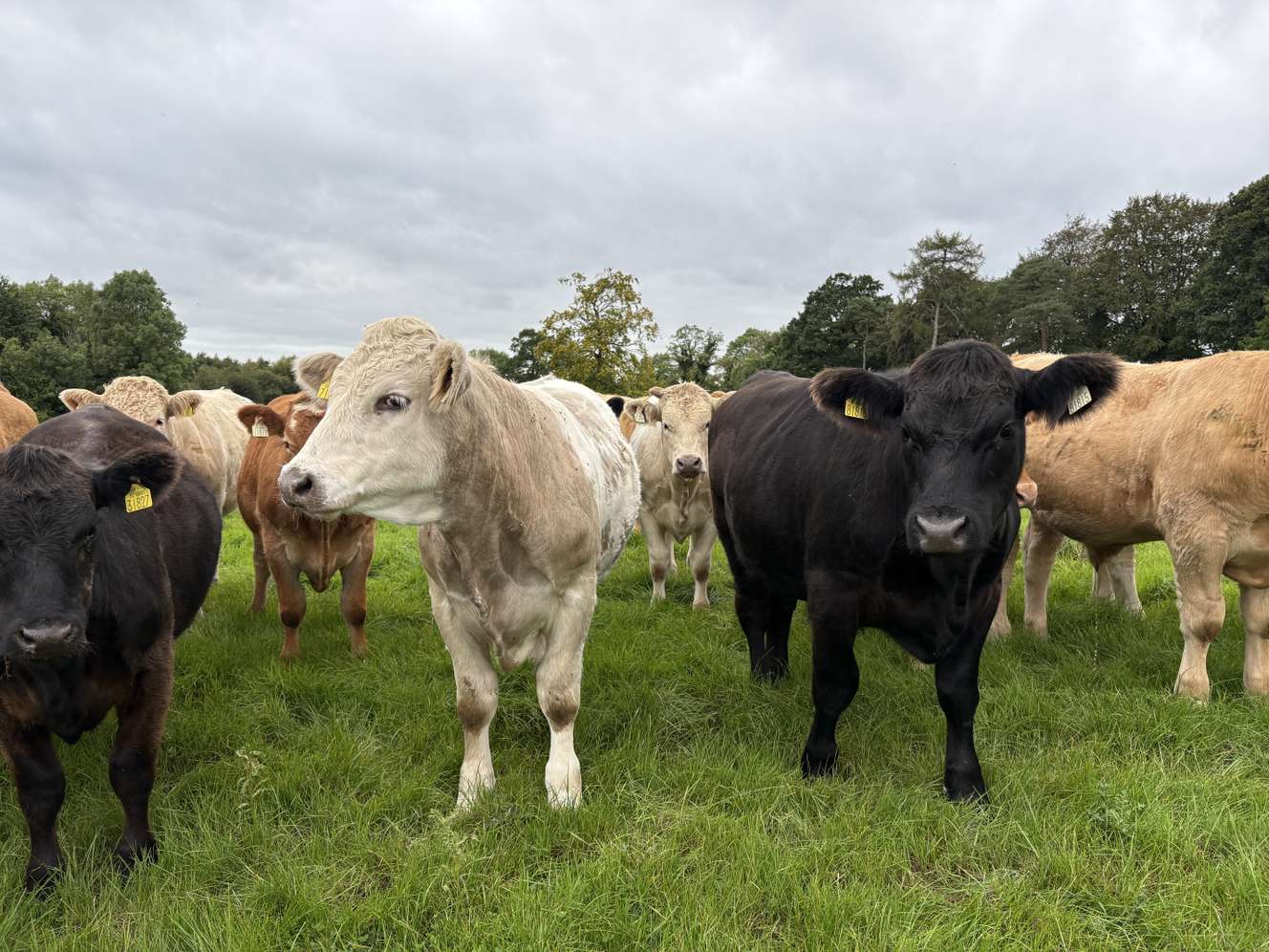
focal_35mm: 26
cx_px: 634
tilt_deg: -4.2
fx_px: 953
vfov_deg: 53.1
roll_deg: +1.4
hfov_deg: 67.3
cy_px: 476
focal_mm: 5.96
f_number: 1.6
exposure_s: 1/596
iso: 50
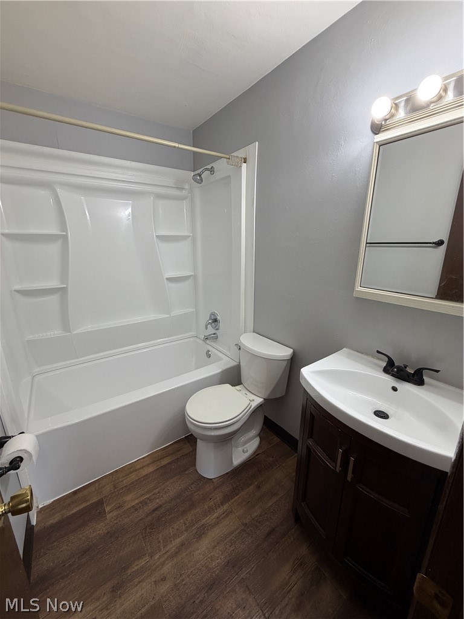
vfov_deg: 102.1
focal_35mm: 14
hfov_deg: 85.7
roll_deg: +0.2
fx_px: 250
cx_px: 232
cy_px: 310
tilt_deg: -15.9
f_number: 2.2
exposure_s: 1/120
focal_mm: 2.22
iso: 200
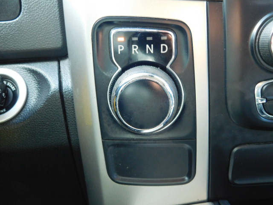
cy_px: 102
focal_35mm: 36
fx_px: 284
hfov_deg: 51.4
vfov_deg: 39.7
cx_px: 136
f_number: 3.5
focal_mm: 6.3
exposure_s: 1/30
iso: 400
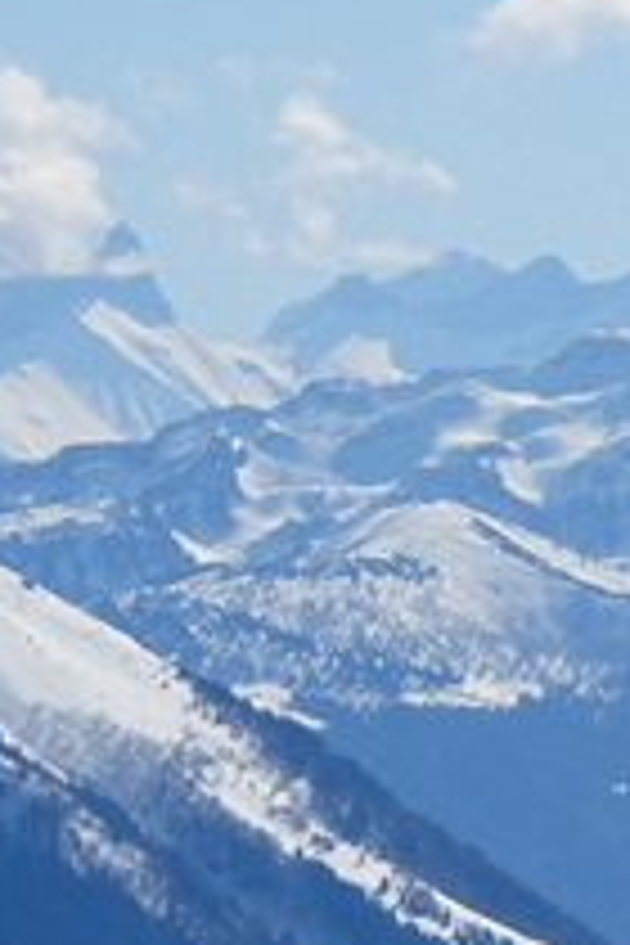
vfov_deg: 2.4
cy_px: 778
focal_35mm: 867
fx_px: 22757
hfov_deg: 1.6
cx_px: 855
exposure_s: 1/640
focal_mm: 37.35
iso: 80
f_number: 6.3
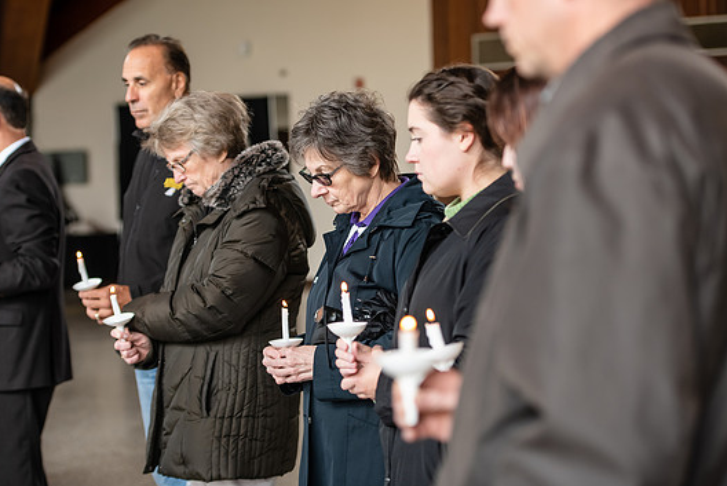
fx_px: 1819
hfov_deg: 22.6
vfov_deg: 15.2
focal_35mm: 90
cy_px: 222
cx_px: 335
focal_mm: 82
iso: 800
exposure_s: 1/200
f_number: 3.2
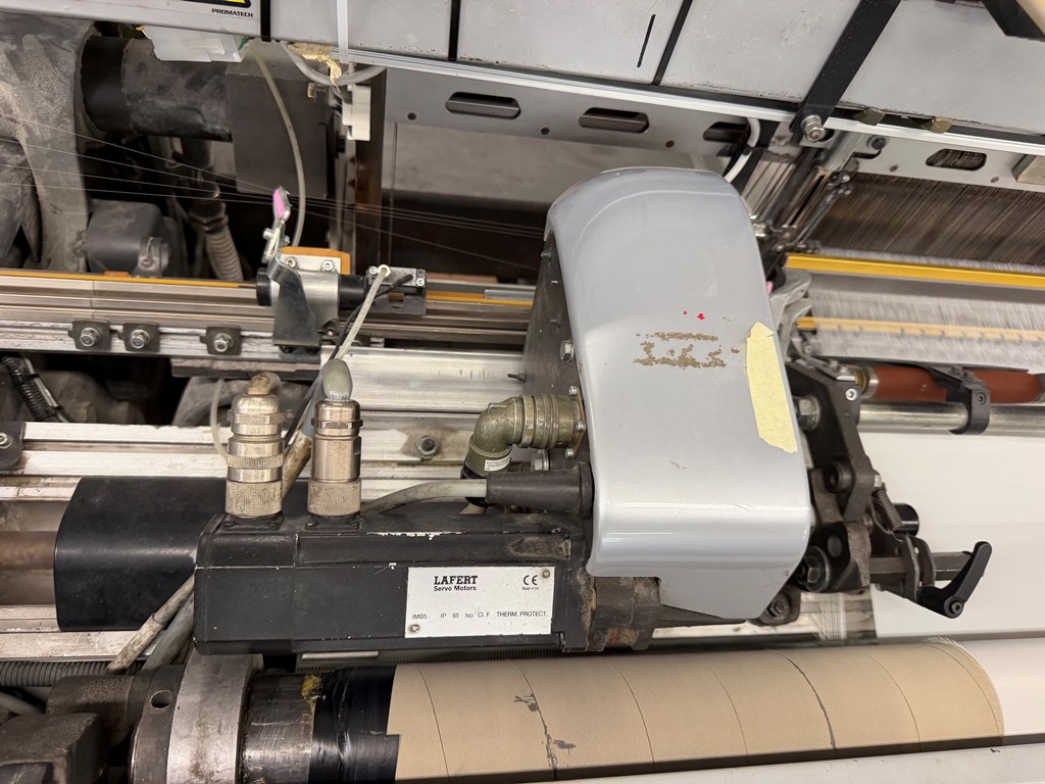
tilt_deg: -49.9
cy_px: 392
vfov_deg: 56.8
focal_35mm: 24
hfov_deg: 71.6
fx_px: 725
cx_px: 522
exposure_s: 1/114
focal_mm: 6.76
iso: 200
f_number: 1.78
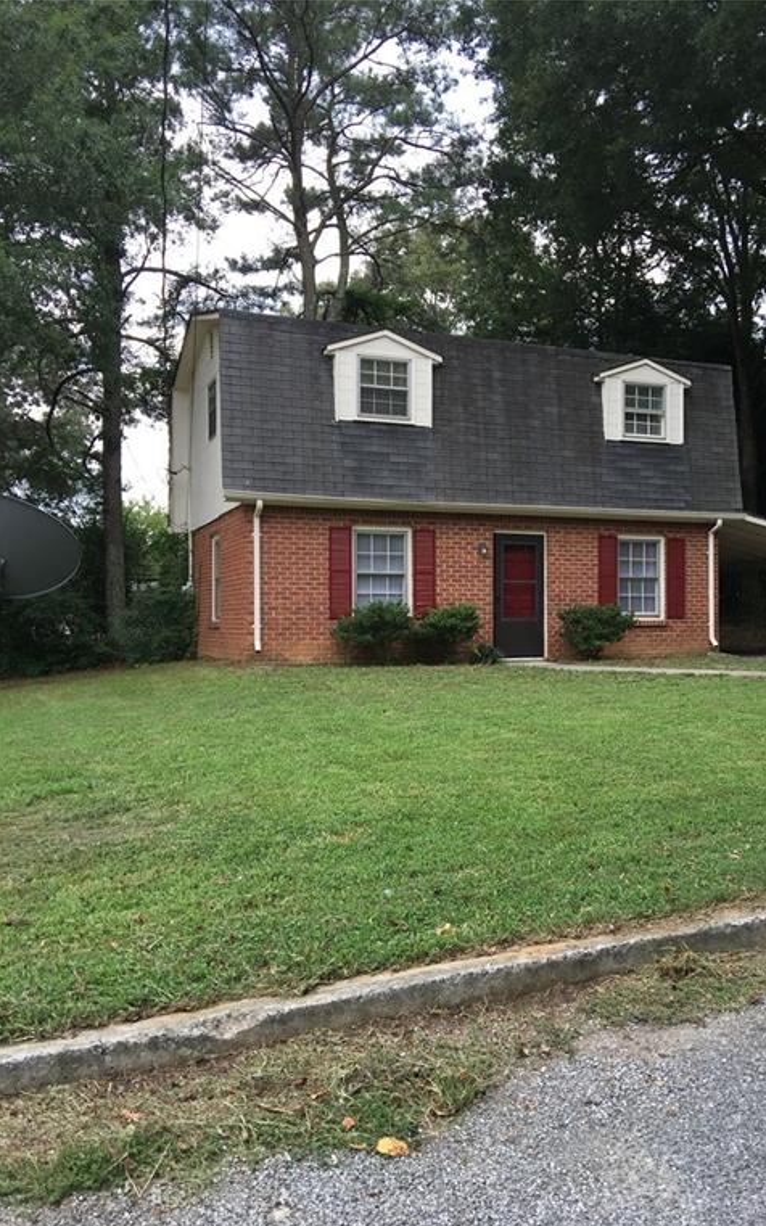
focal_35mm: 31
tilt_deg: +1.7
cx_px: 460
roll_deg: -0.3
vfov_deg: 61.2
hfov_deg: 40.4
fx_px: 1036
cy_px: 616
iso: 25
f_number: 2.2
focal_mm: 4.15
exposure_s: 1/326
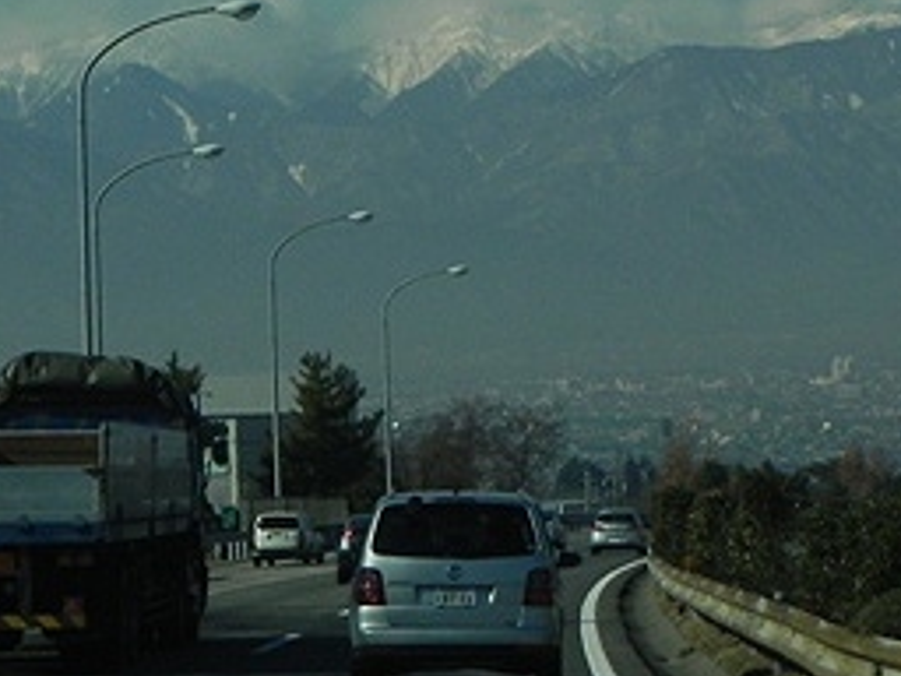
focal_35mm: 202
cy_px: 246
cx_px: 531
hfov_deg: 9.8
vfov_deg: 7.4
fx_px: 5258
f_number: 7.1
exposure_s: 1/1866
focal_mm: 15.1
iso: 200
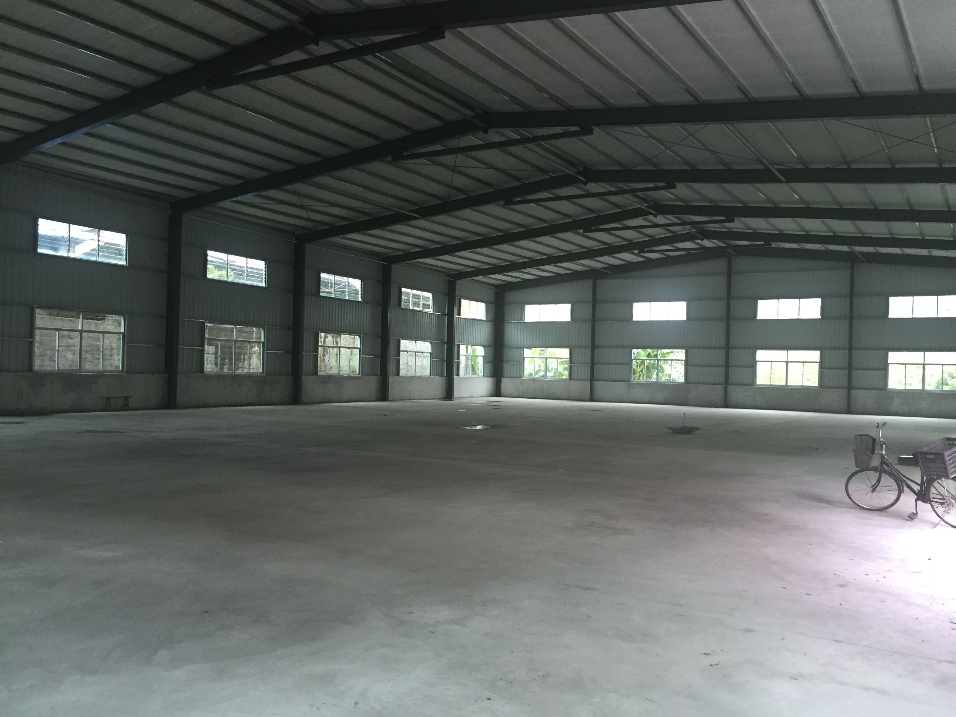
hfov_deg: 61.7
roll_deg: -2.6
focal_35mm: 29
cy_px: 358
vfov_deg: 48.2
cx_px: 478
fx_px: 801
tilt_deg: +1.6
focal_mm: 4.15
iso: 50
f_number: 2.2
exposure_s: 1/30
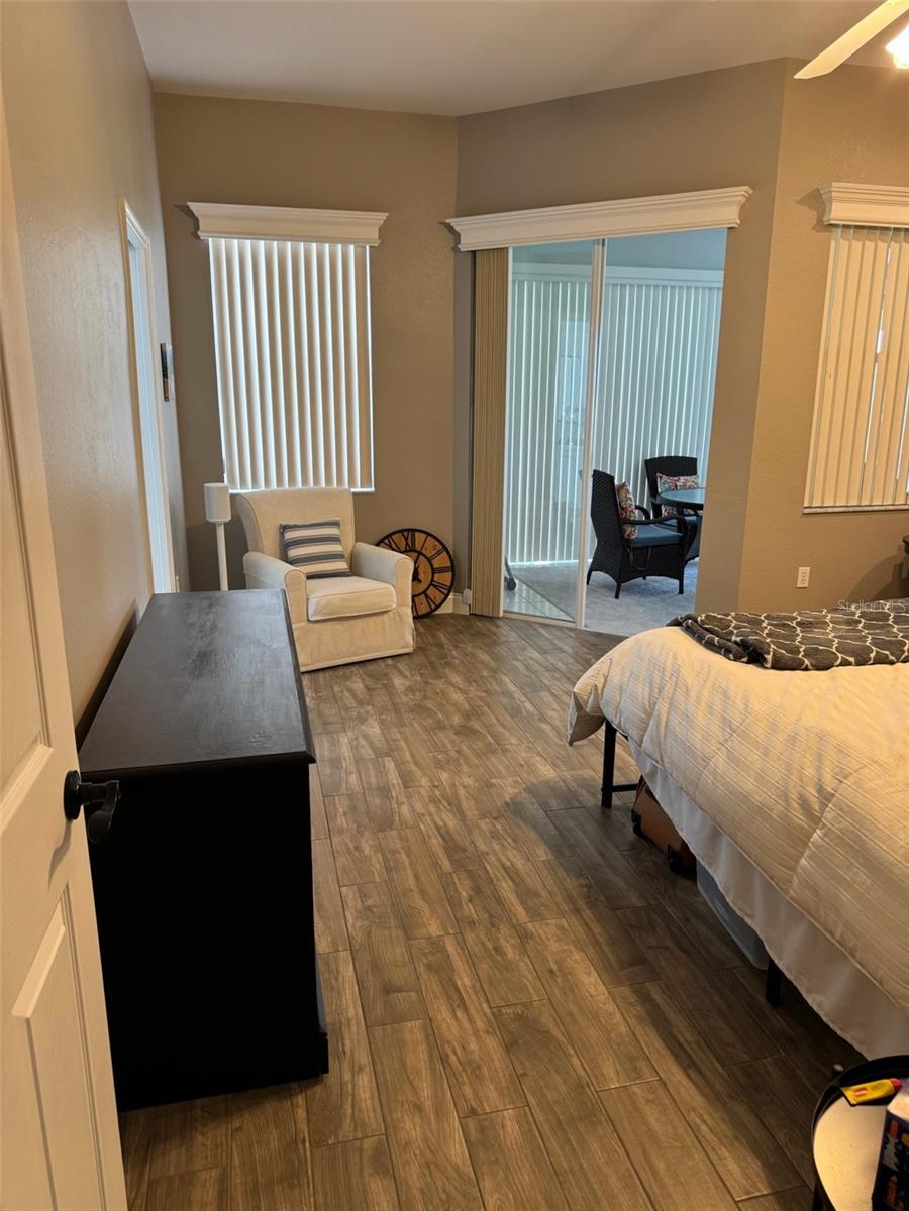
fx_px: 840
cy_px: 606
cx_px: 454
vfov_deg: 71.6
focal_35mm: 24
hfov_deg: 56.8
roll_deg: -0.6
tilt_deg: -14.2
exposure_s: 1/60
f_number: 1.78
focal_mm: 6.76
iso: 160
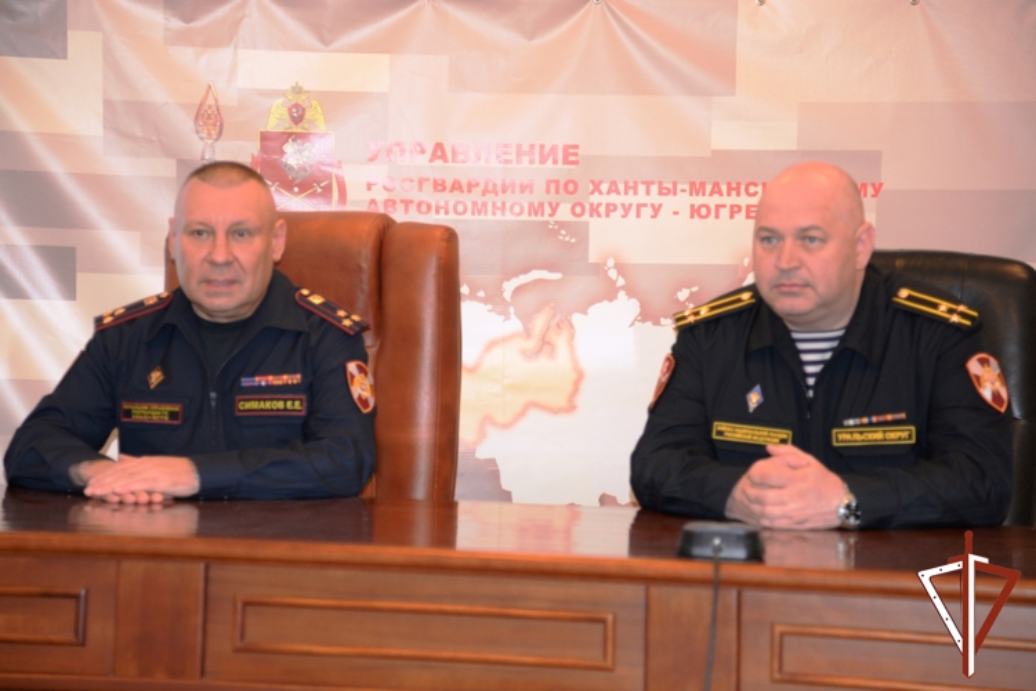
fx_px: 2734
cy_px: 346
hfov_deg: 21.5
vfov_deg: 14.4
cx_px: 518
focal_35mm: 95
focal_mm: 95
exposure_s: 1/200
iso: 2000
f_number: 4
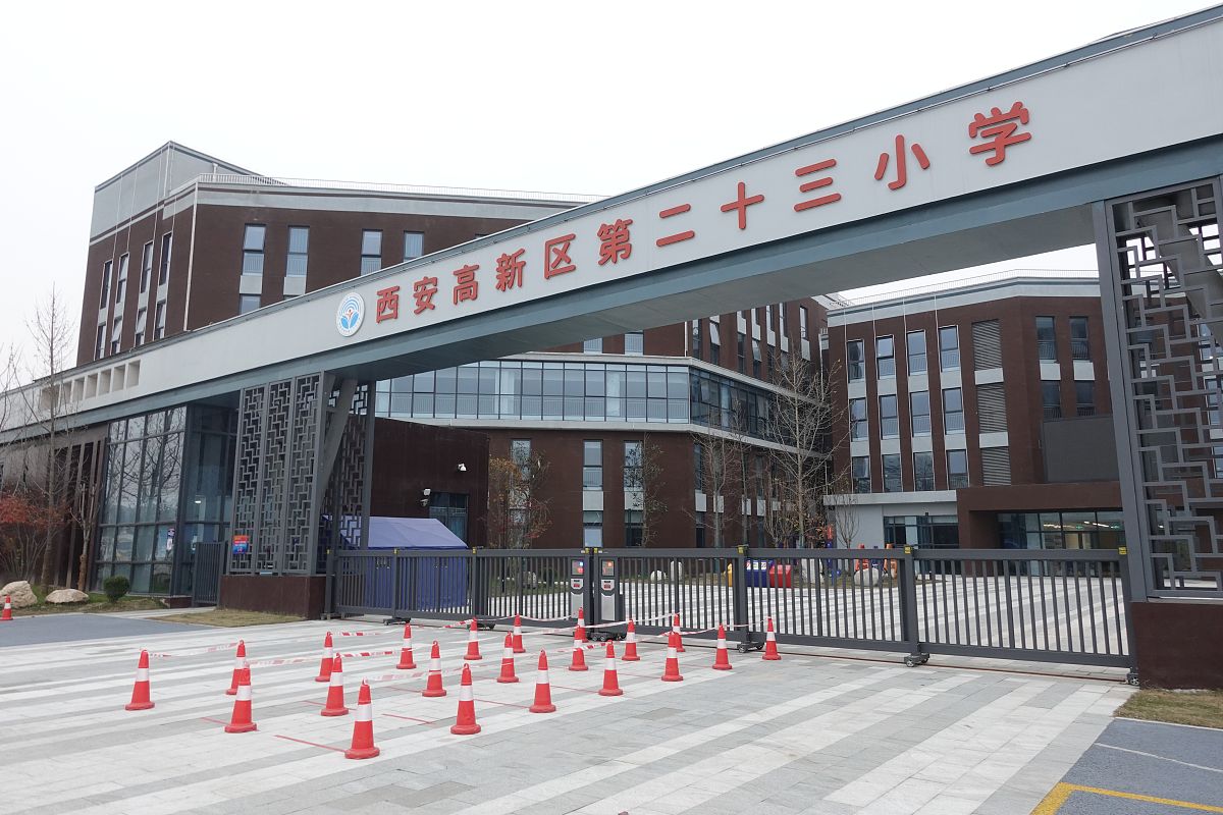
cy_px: 408
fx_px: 815
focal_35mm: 24
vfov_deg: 53.1
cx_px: 612
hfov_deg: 73.7
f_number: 6.3
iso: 320
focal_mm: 8.8
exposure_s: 1/30
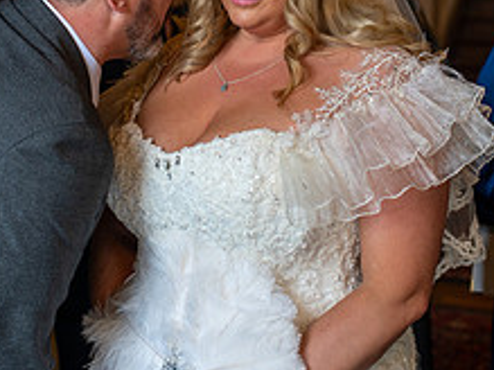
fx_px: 1269
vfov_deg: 16.2
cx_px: 244
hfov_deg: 22.0
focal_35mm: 89
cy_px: -5
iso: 250
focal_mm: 35
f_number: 2.5
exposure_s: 1/320
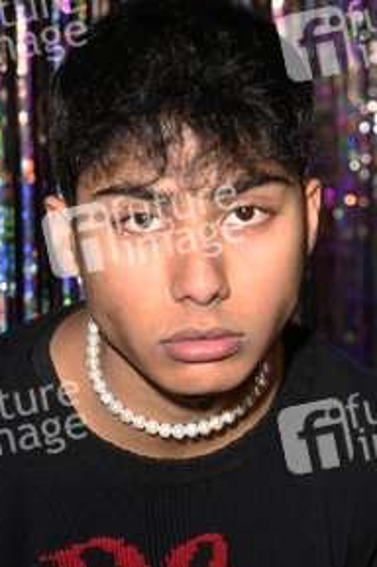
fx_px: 1307
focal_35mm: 83
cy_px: 330
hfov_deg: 16.4
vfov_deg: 24.5
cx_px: 200
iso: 2000
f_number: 5.6
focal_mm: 60
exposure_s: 1/60
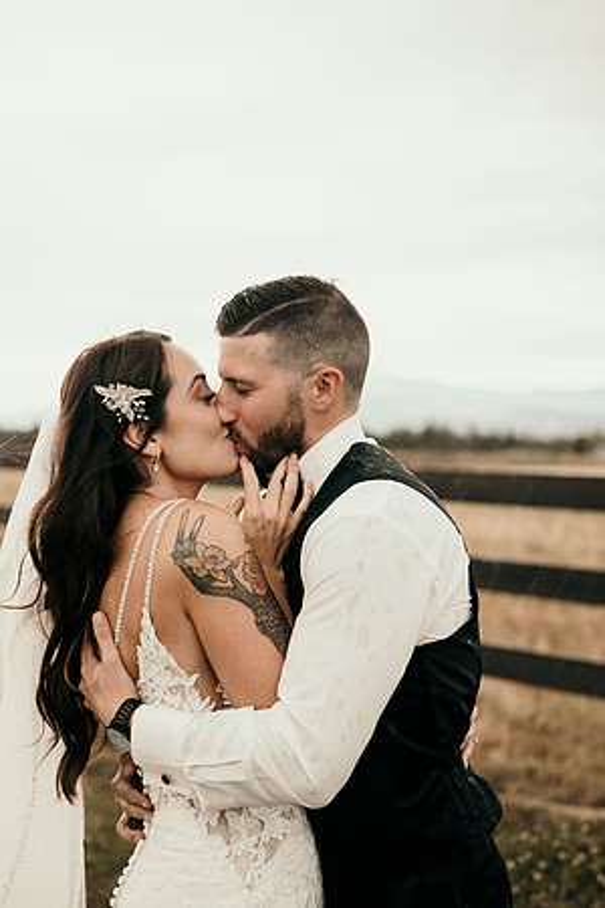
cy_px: 454
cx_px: 302
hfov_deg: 27.0
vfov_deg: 39.6
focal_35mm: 50
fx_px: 1260
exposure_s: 1/100
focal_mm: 50
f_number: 2.8
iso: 1250
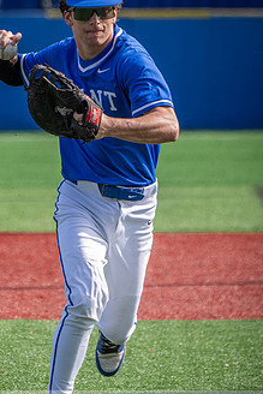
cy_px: 169
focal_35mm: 571
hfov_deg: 2.4
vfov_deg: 3.6
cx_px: 36
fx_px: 6250
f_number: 5.6
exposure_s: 1/1600
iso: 720
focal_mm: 240
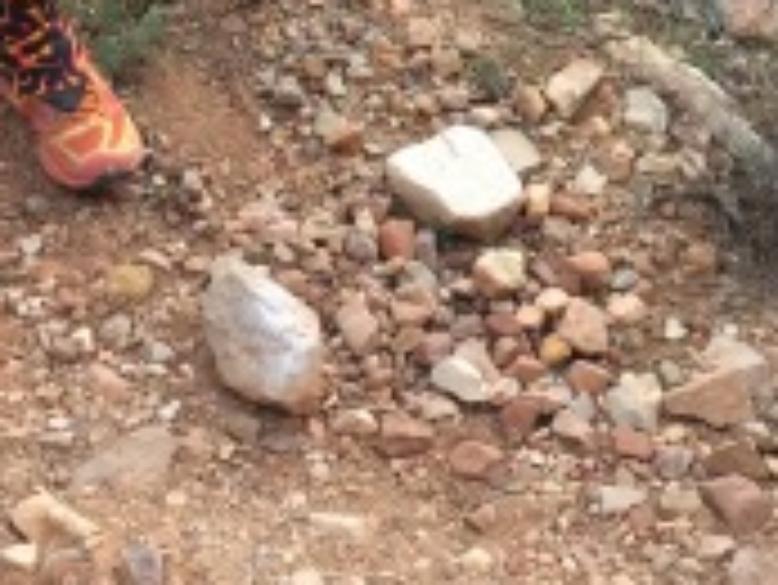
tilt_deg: -15.0
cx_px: 706
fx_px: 2407
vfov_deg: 13.2
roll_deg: +1.9
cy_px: -230
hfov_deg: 18.1
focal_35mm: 107
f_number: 2.2
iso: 32
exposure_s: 1/40
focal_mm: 4.15
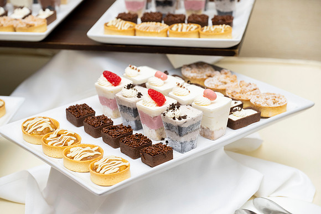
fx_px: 722
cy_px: 107
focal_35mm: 81
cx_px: 160
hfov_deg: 25.1
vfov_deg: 16.9
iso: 1000
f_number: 5.6
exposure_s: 1/125
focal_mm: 81
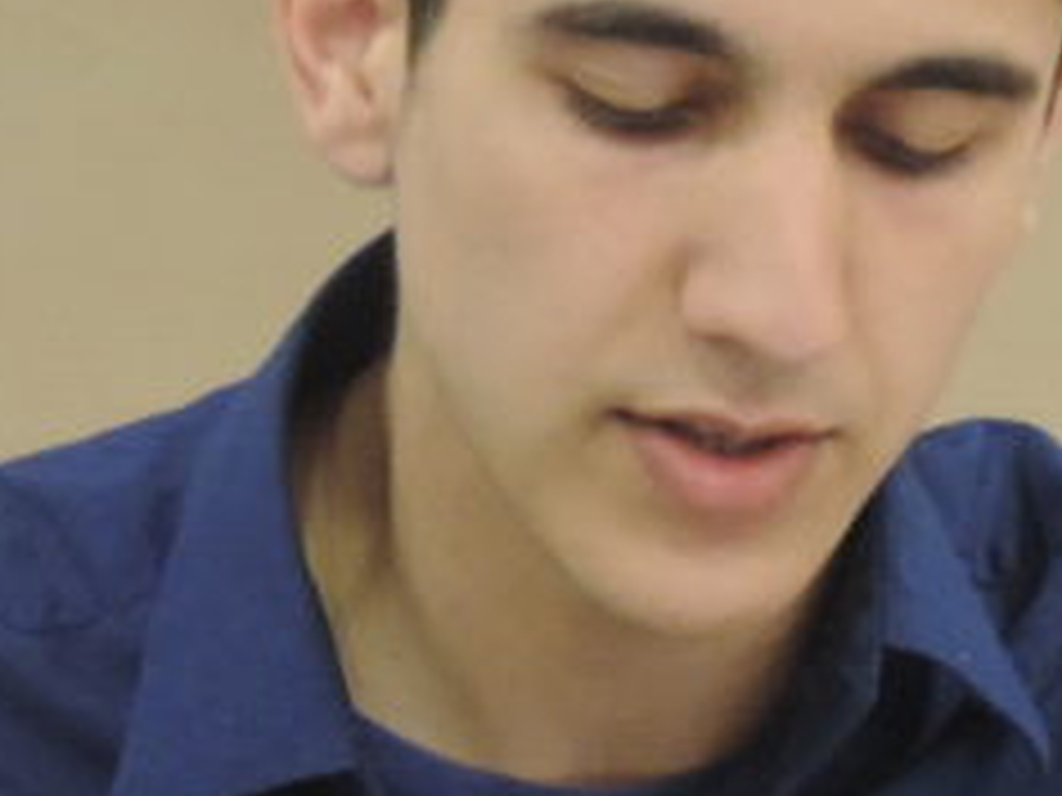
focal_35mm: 803
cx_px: 760
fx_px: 24636
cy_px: 414
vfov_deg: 1.9
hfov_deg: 2.5
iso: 800
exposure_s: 1/20
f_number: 4.6
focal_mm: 33
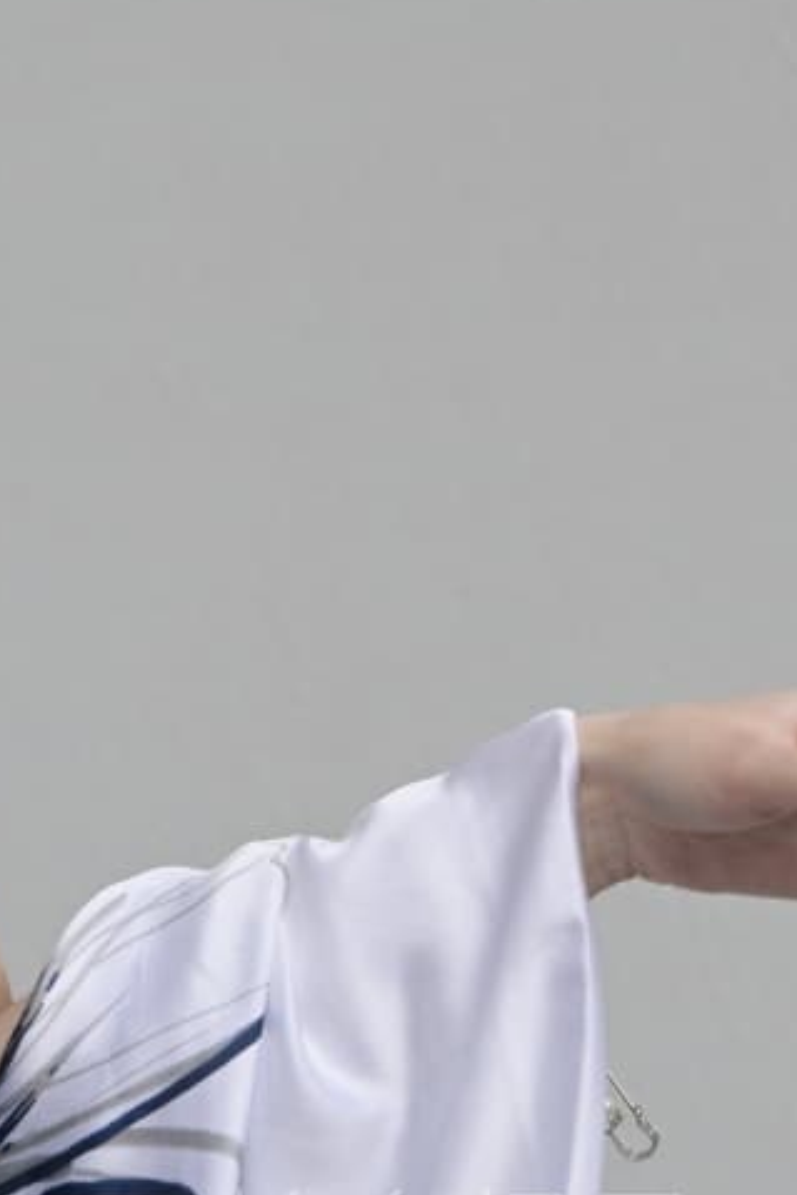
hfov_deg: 3.5
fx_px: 13107
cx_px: -490
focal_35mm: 395
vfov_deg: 5.2
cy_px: 1172
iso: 400
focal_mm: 105
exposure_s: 1/320
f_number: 4.5
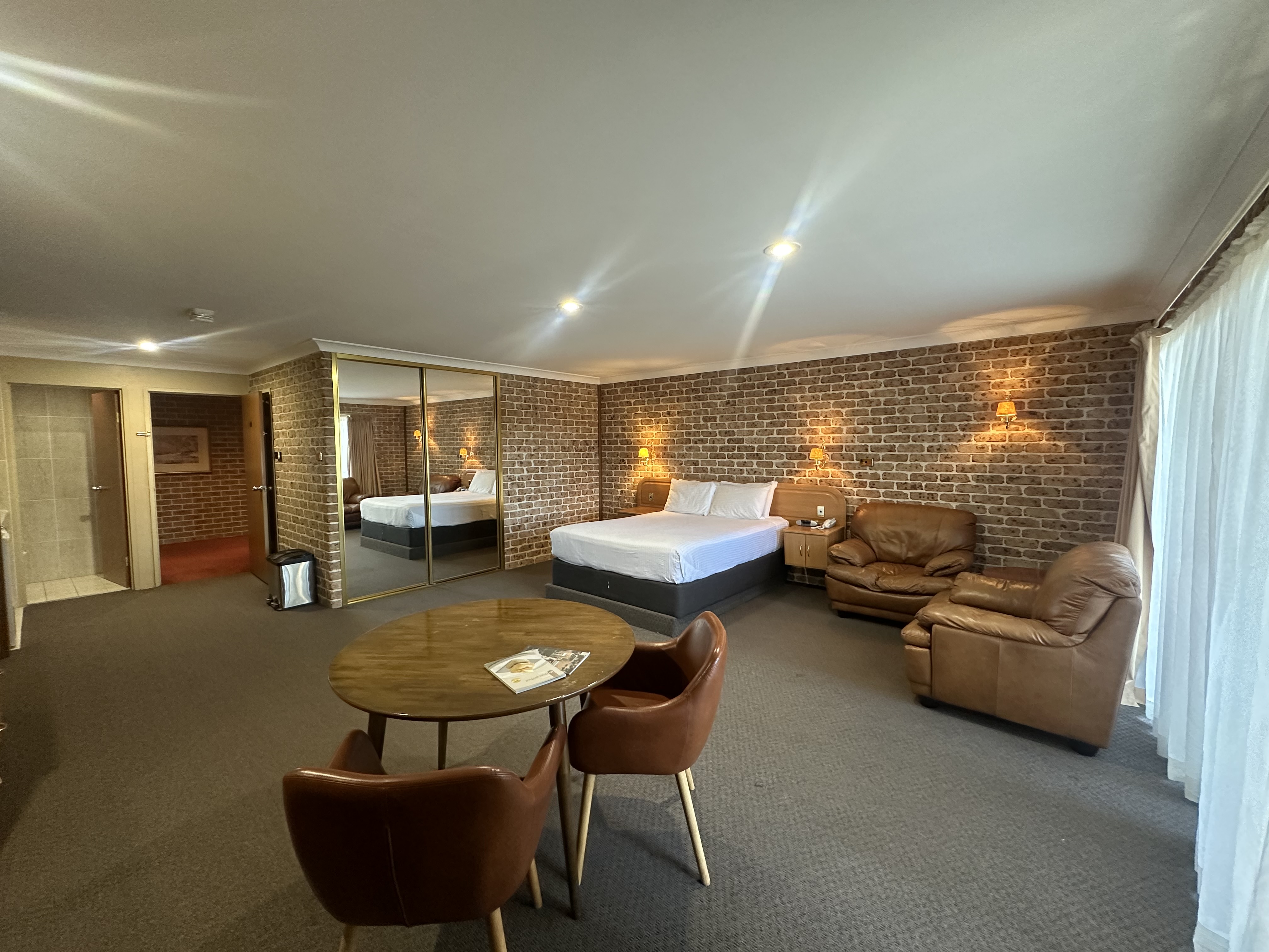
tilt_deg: -2.5
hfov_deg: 102.1
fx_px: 513
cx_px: 634
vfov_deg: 85.7
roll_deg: +0.2
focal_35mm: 14
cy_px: 476
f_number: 2.2
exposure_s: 1/50
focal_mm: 2.22
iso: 400
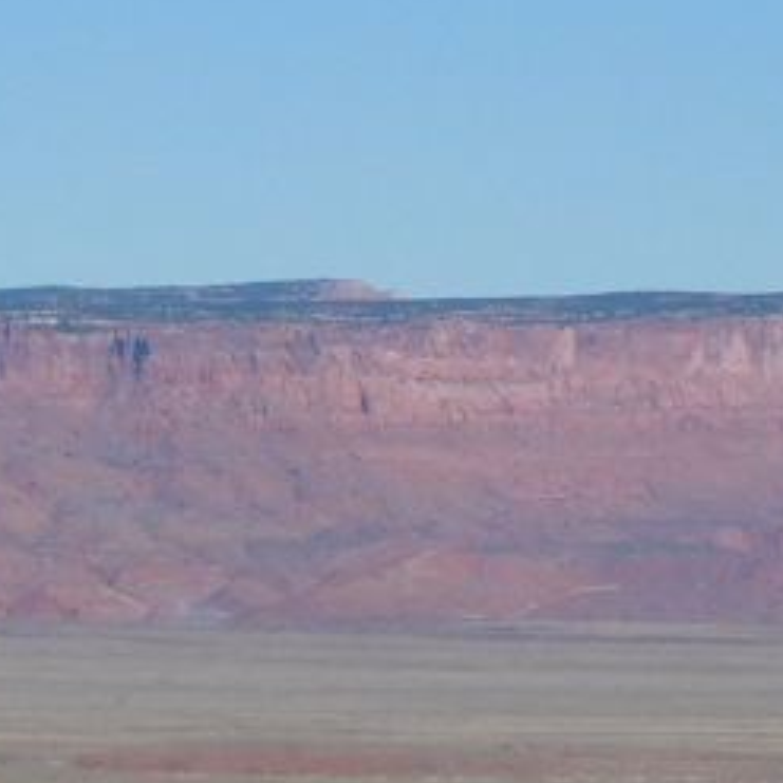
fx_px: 9776
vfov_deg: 4.6
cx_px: 227
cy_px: 634
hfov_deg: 4.6
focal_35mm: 382
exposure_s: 1/1500
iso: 125
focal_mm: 17.8
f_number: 4.8
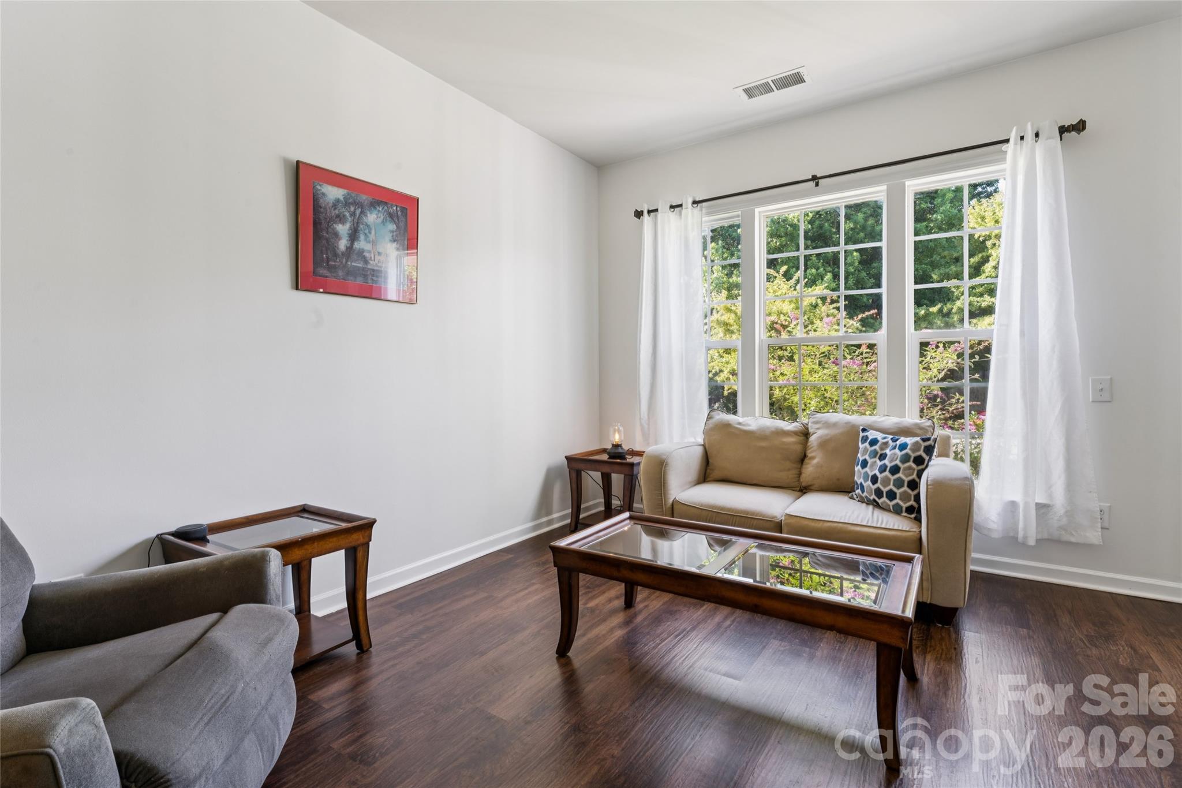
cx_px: 591
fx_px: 542
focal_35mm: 16
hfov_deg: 95.0
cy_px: 394
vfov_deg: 72.0
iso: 100
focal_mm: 16.5
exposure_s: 1/1.67
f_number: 13
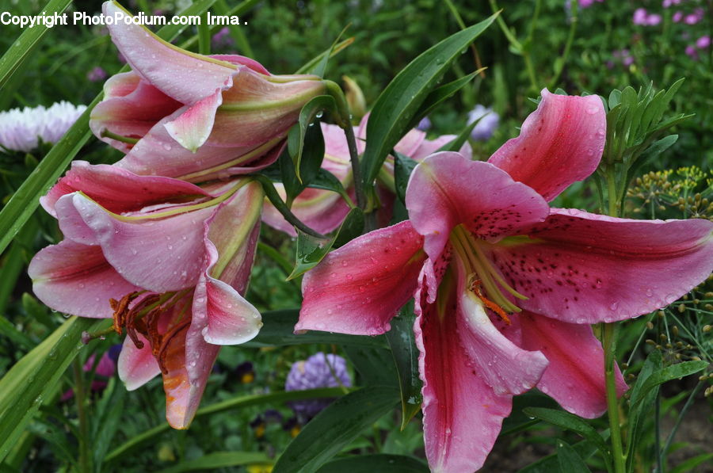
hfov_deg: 43.7
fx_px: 890
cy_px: 236
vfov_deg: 29.8
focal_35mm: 45
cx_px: 356
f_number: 8
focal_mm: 30
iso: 200
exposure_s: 1/400
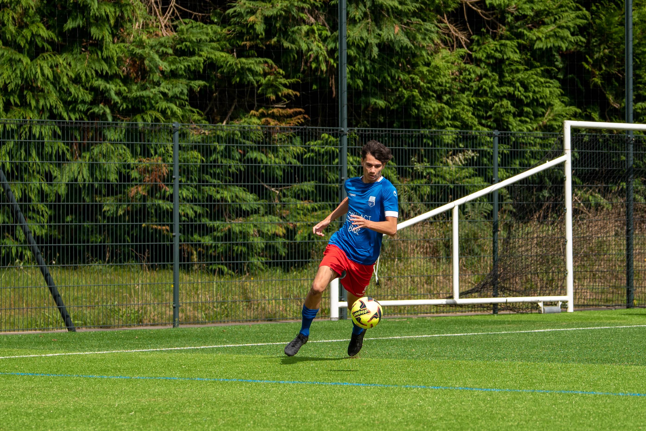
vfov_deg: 7.5
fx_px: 3293
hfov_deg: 11.2
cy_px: 125
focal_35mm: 183
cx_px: 357
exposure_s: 1/4000
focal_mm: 85
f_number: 2.8
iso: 180
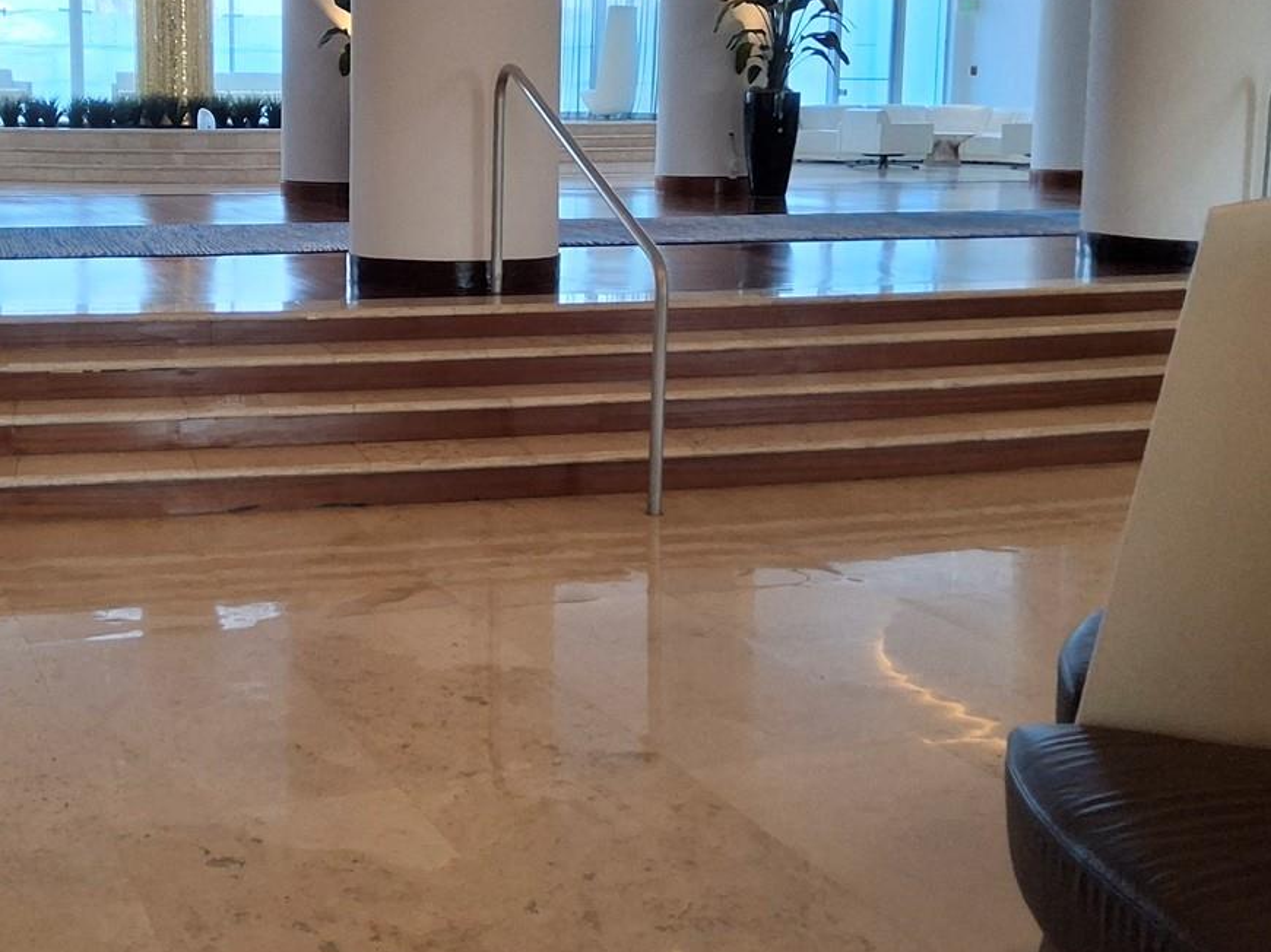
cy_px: 299
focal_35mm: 46
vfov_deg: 31.2
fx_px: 1689
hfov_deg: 40.5
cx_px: 386
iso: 200
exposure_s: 1/120
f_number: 2
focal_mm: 3.08
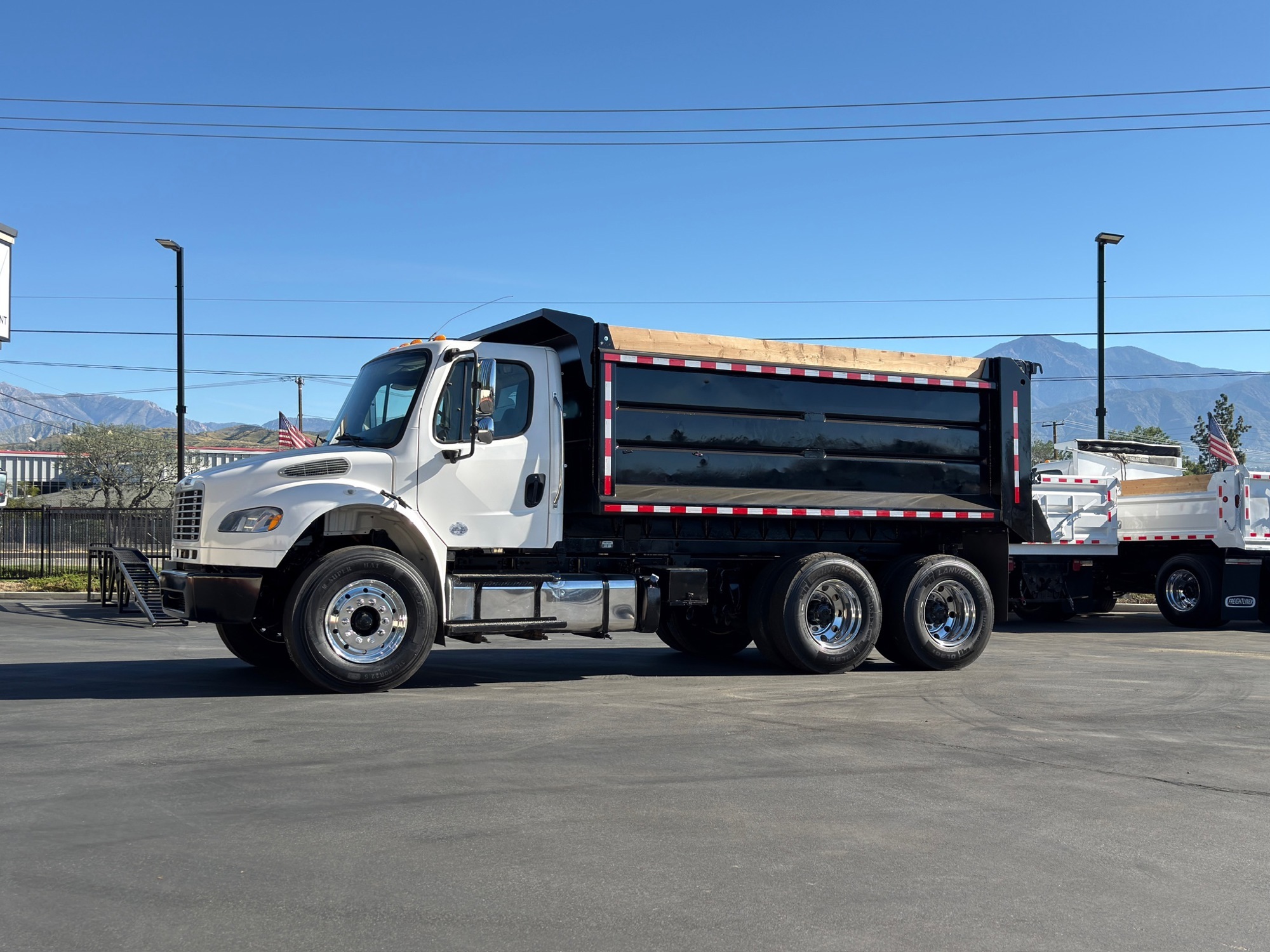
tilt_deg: +0.5
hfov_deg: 49.0
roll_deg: +0.4
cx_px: 635
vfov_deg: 37.7
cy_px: 476
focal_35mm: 38
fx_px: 1394
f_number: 1.78
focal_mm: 6.76
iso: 80
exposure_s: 1/2494
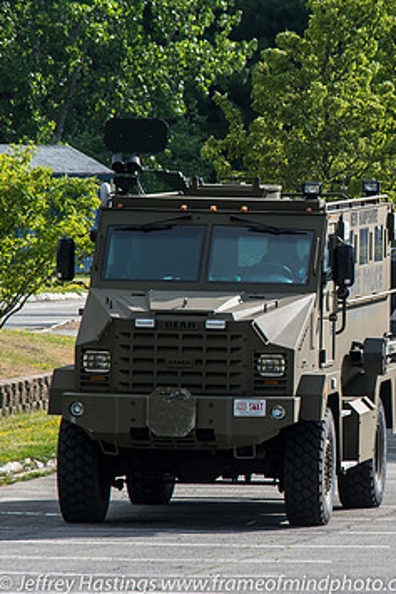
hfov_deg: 3.0
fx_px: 7434
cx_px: 478
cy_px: 300
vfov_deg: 4.6
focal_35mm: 451
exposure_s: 1/400
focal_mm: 150
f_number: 9
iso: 200
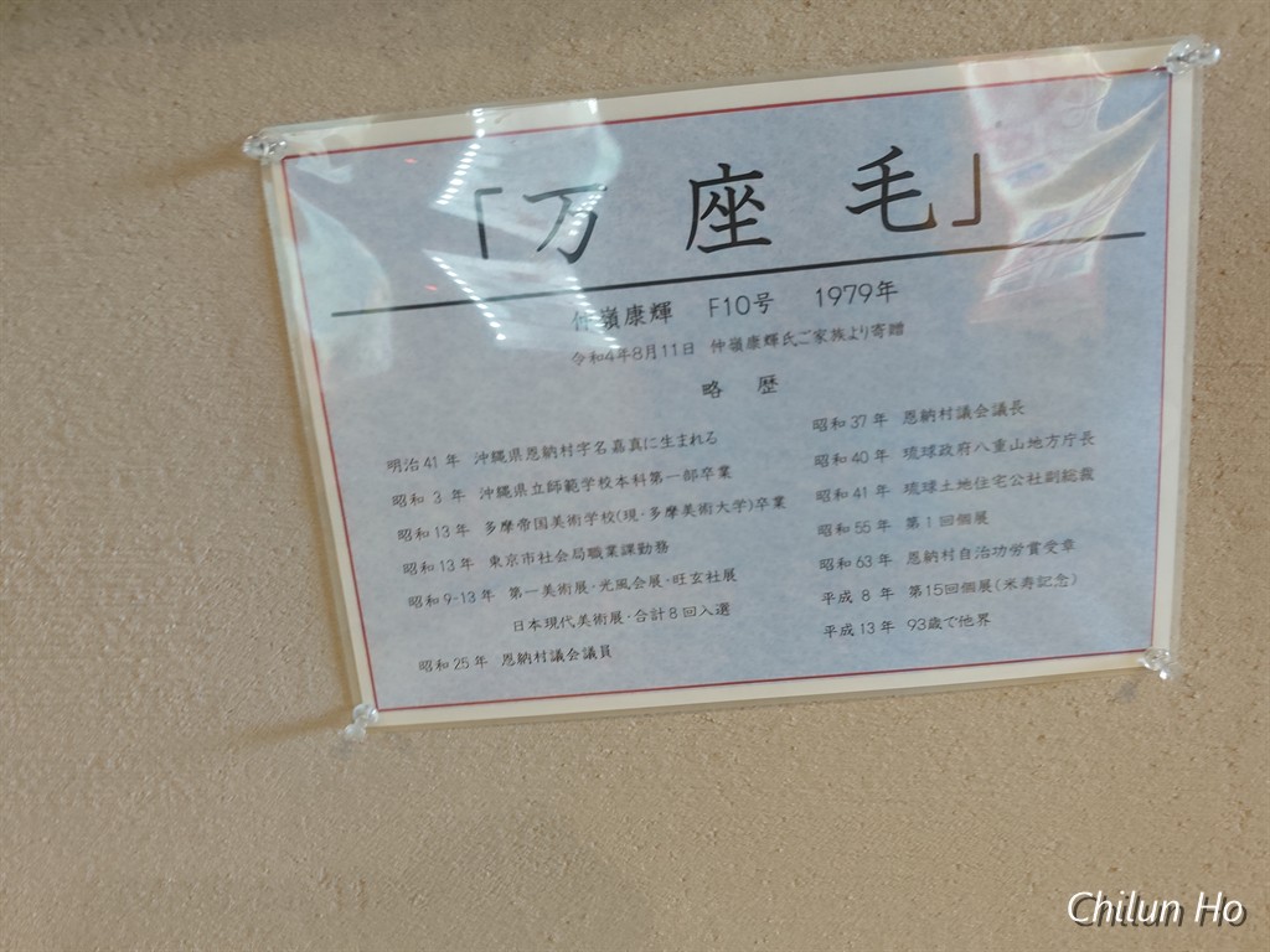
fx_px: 844
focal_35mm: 23
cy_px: 476
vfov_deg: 58.9
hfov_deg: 73.9
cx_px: 635
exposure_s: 1/50
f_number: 1.7
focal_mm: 6.07
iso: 800
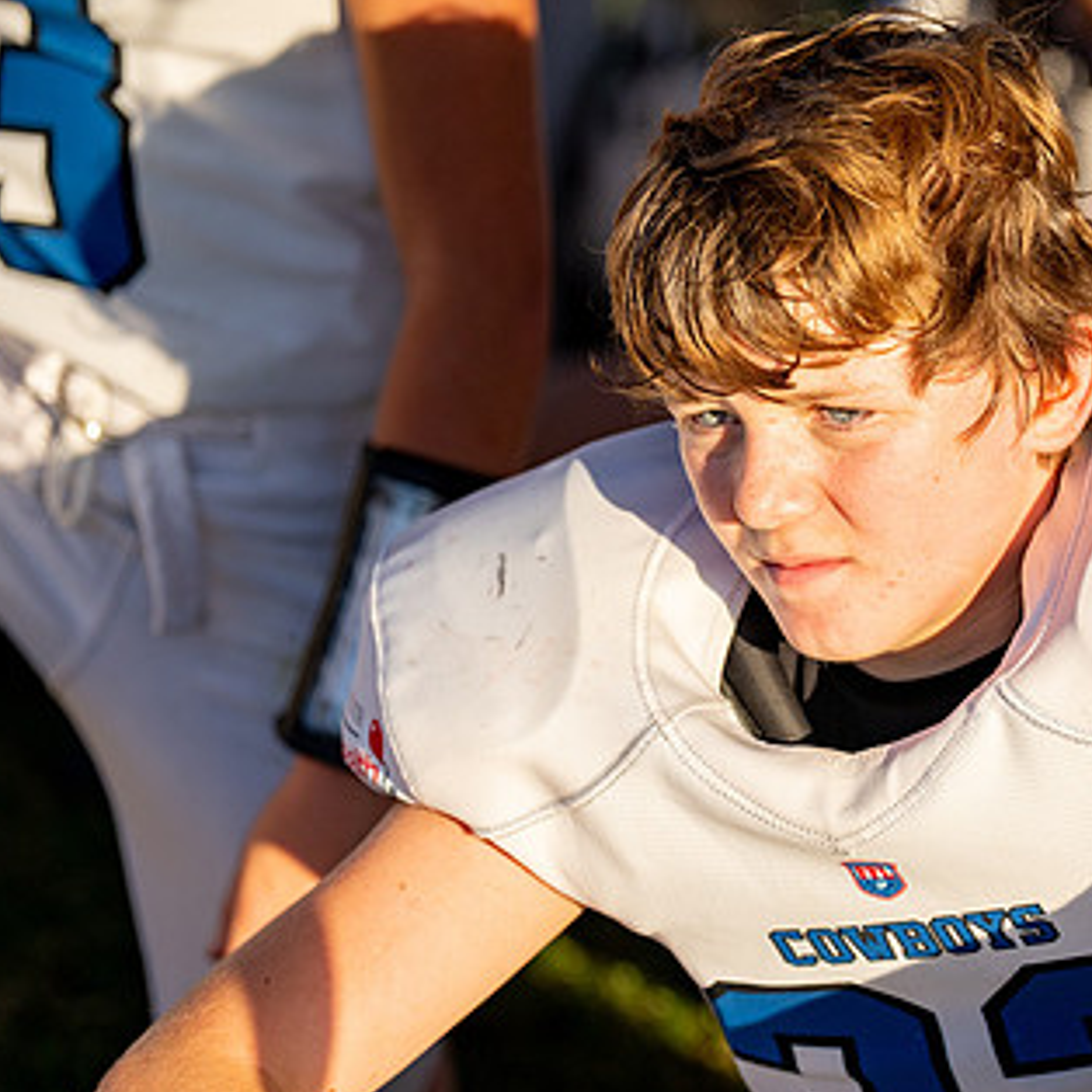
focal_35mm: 249
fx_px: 8887
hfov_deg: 7.0
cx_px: 914
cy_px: 580
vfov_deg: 7.0
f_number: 2.8
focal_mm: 147
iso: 320
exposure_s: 1/4000
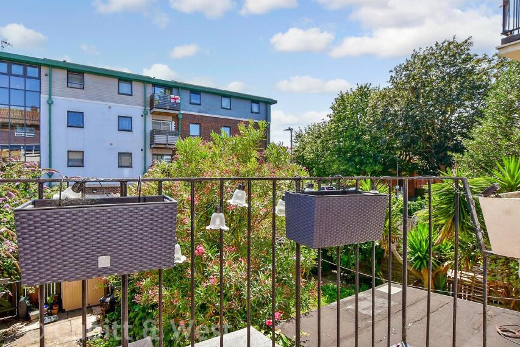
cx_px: 229
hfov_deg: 89.6
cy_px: 188
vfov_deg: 67.3
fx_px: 260
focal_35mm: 18
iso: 160
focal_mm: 10
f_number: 8
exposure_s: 1/250
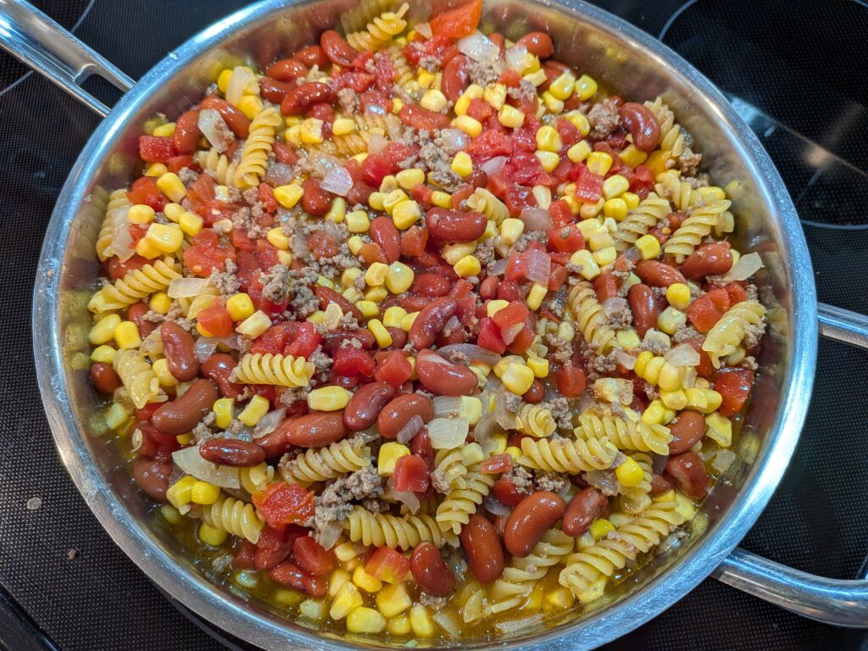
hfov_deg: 71.6
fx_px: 602
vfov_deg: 56.8
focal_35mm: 24
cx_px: 434
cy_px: 326
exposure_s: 1/60
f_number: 1.7
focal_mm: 4.53
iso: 50
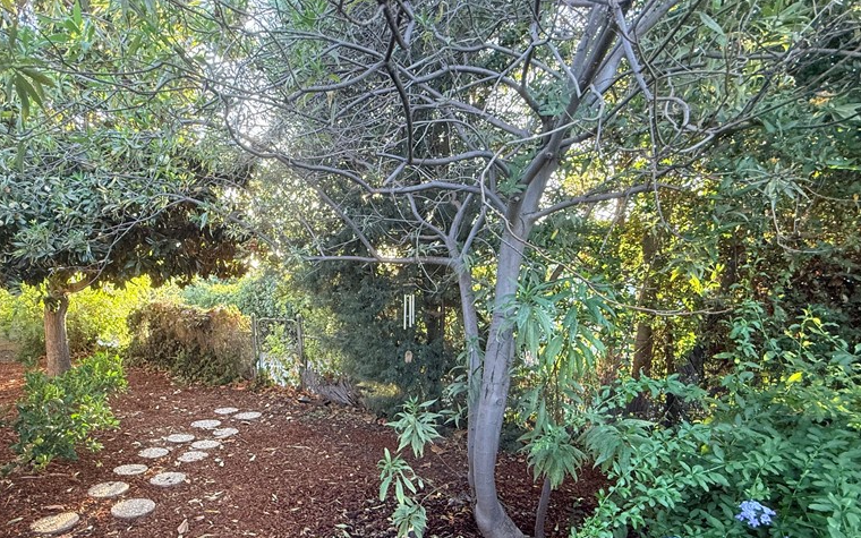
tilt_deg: -8.1
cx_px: 323
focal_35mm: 20
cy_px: 358
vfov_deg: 58.3
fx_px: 469
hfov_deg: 83.4
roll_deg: +1.3
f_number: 2.2
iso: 250
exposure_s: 1/99
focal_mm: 2.22
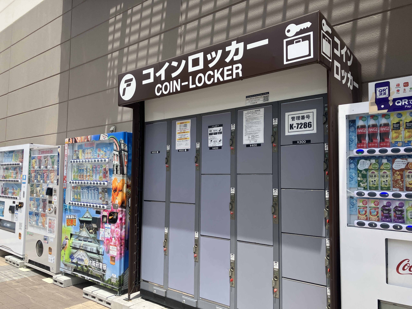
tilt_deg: +4.8
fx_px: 333
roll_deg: -0.7
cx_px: 206
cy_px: 154
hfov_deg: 63.4
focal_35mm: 28
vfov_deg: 49.7
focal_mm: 3.99
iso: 32
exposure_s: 1/1389
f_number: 1.8
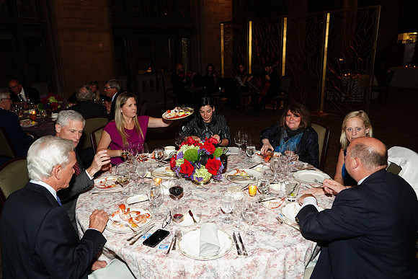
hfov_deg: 67.4
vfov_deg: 48.0
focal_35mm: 27
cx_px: 209
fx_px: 314
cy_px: 140
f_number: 4
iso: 1000
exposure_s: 1/80
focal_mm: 27
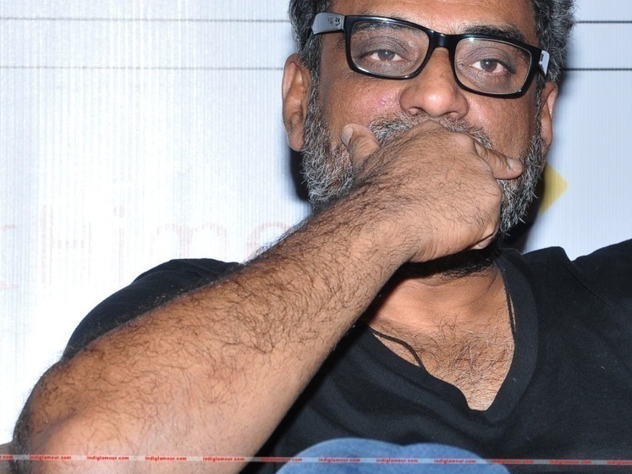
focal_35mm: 213
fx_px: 3888
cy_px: 176
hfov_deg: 9.3
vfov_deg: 7.0
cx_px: 454
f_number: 13
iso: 400
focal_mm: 92
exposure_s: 1/125
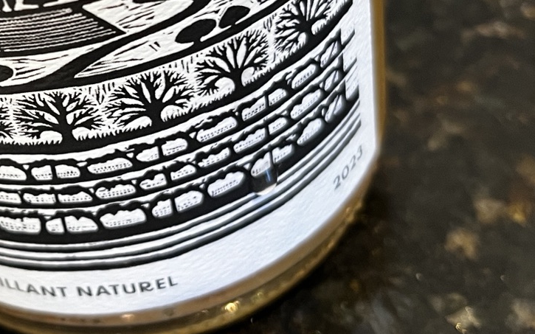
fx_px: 1108
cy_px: 10
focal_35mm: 76
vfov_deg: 16.8
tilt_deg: -40.5
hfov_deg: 26.2
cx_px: 49
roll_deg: +16.0
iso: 125
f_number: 1.6
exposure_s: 1/50
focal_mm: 5.1
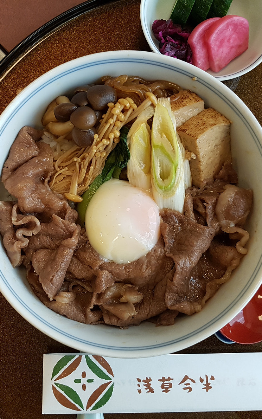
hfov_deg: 34.2
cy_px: 210
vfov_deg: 52.7
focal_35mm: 37
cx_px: 93
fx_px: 423
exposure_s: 1/100
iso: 100
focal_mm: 4.2
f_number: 1.7
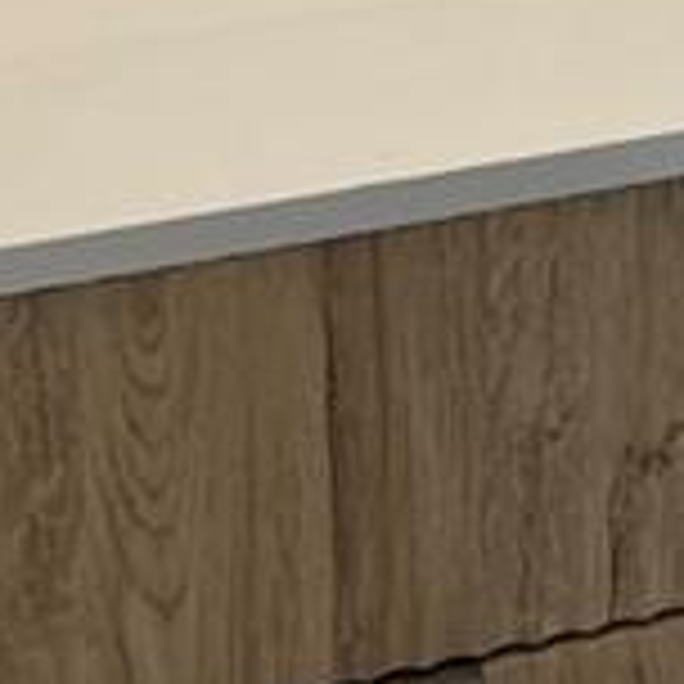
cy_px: -747
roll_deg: +0.2
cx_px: 1642
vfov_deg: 9.0
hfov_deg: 8.7
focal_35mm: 182
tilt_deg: -10.7
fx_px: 4069
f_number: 1.5
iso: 32
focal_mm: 5.7
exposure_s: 1/127
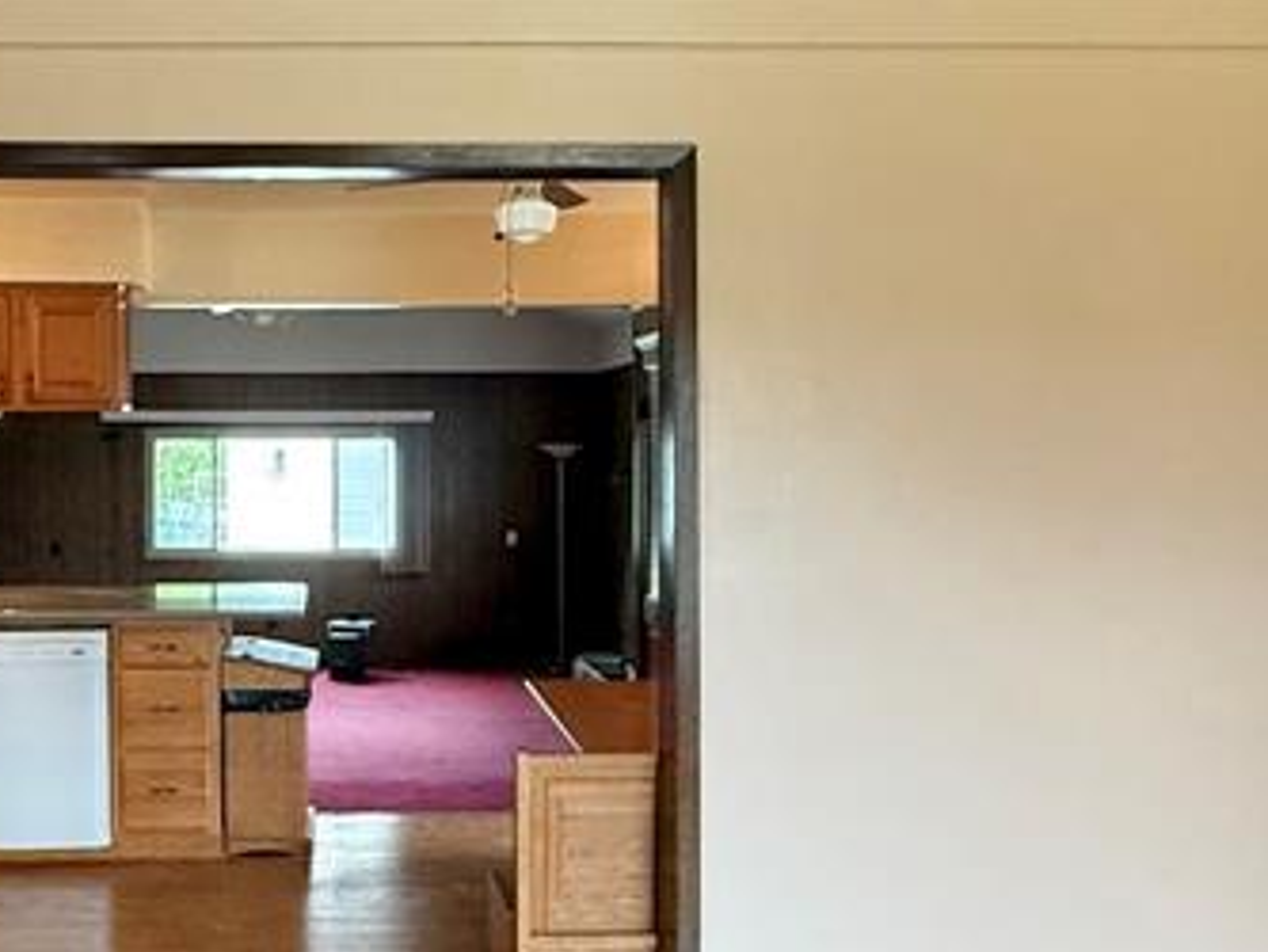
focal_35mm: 43
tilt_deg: -0.3
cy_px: 472
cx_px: 369
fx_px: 1576
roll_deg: +0.0
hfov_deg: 42.9
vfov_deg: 33.6
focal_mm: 2.22
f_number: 2.2
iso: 400
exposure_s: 1/120
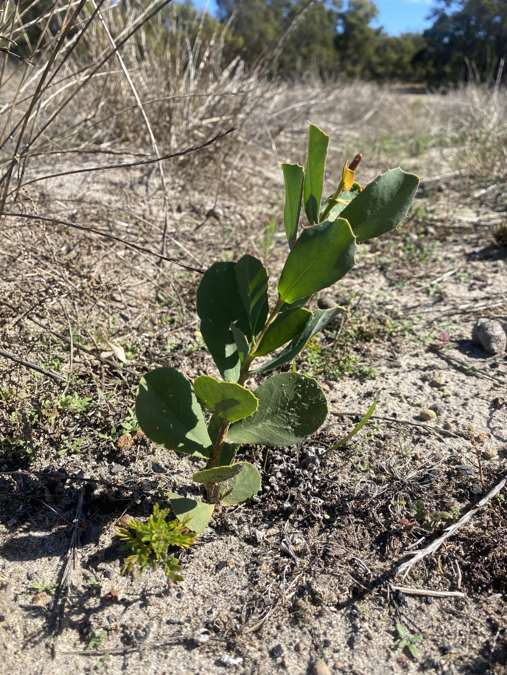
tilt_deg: -22.8
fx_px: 508
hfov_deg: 53.1
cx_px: 254
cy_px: 338
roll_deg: +1.9
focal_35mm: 26
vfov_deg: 67.3
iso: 32
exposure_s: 1/1727
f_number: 1.8
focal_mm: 4.25
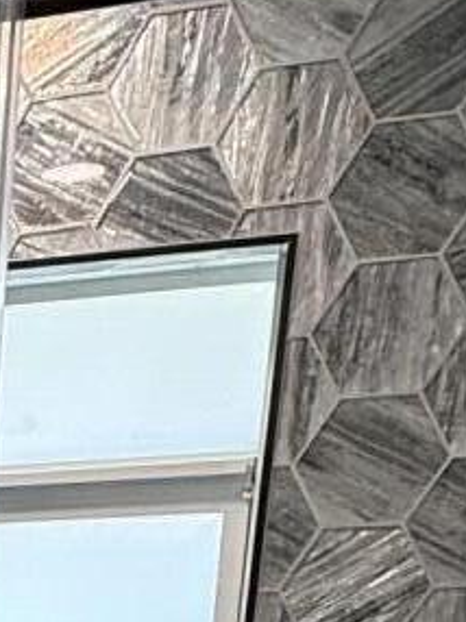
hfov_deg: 12.4
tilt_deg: -16.3
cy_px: 1170
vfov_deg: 16.3
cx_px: -590
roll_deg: +1.0
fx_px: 1762
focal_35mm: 98
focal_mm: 2.22
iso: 125
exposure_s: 1/120
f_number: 2.2
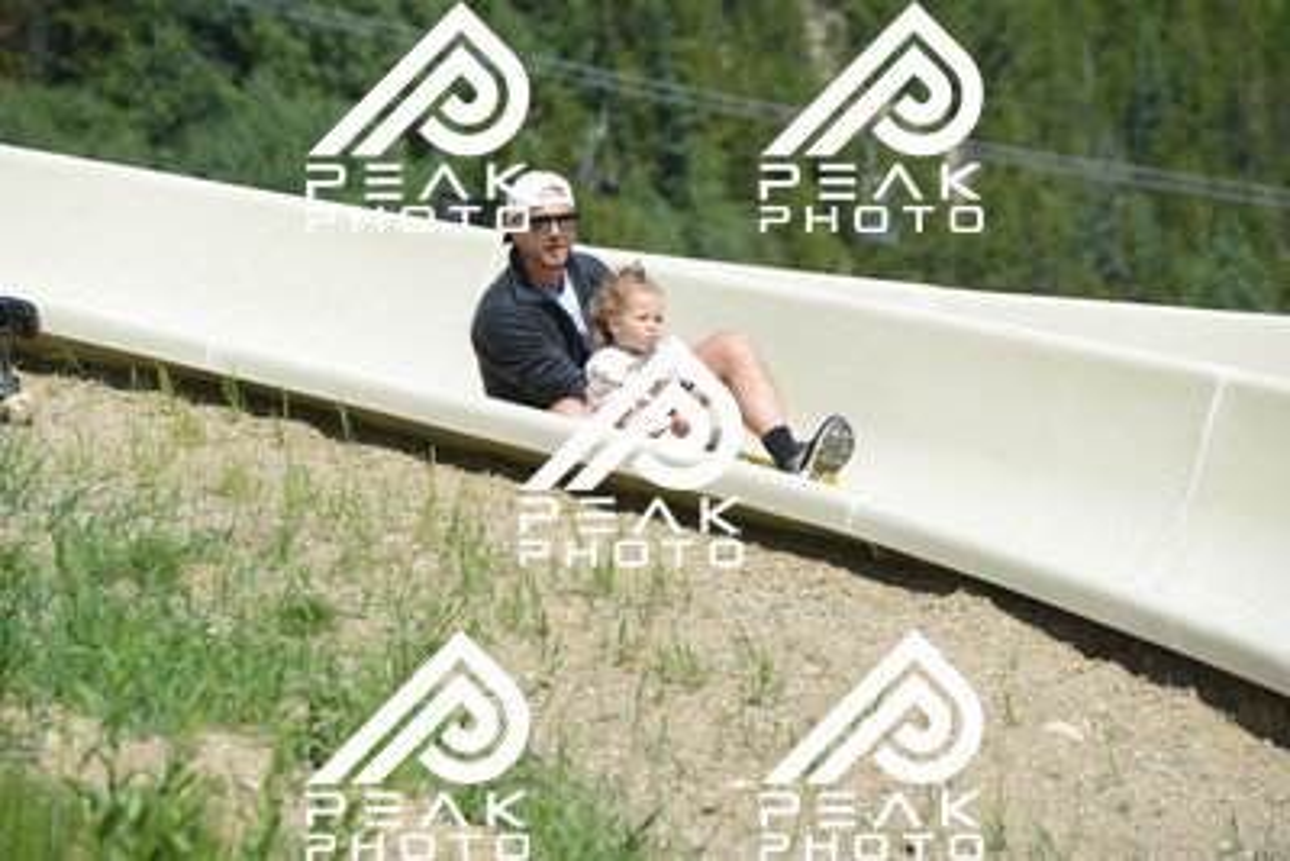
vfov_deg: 7.0
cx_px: 645
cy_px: 430
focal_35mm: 195
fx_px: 6990
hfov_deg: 10.5
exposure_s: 1/1250
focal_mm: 195
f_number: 6.3
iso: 400
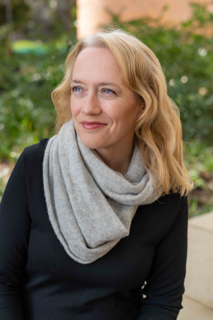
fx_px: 444
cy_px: 160
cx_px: 106
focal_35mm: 50
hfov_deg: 27.0
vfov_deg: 39.6
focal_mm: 50
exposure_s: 1/320
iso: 160
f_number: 3.2
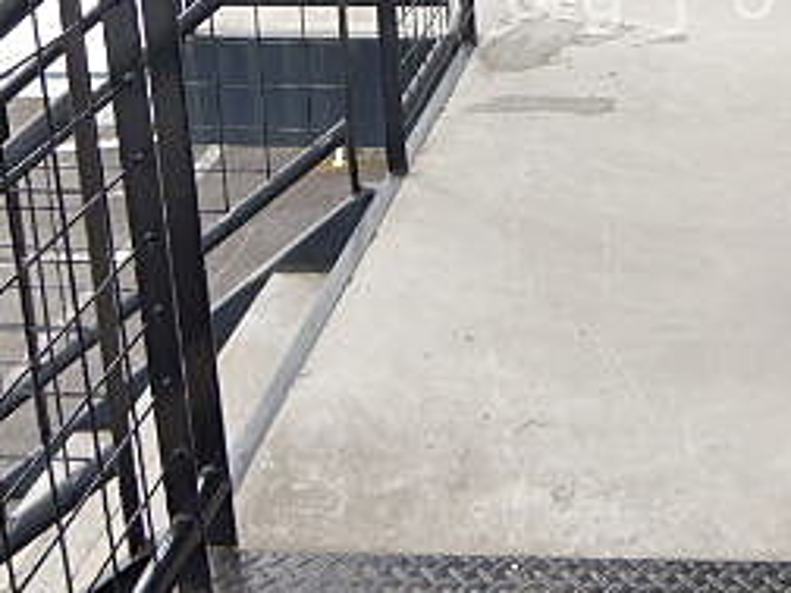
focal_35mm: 61
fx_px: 1394
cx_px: 650
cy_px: -3
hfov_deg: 30.8
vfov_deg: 23.0
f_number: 2.8
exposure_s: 1/160
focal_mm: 4.3
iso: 125
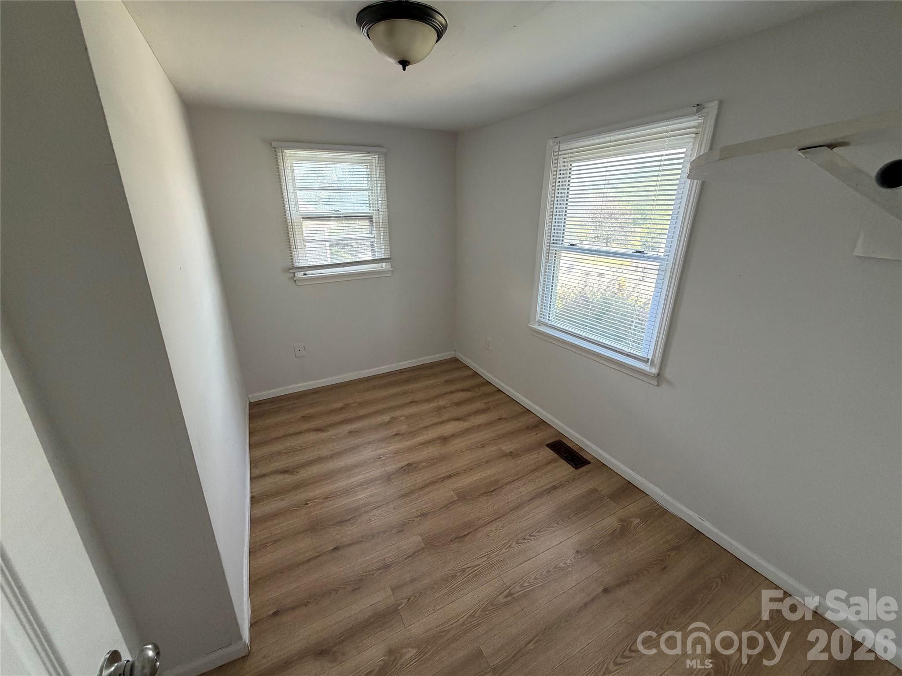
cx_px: 451
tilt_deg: -20.0
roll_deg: +0.2
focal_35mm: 14
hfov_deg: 102.1
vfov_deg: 85.7
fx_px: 365
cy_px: 338
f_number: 2.2
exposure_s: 1/121
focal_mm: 2.22
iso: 250
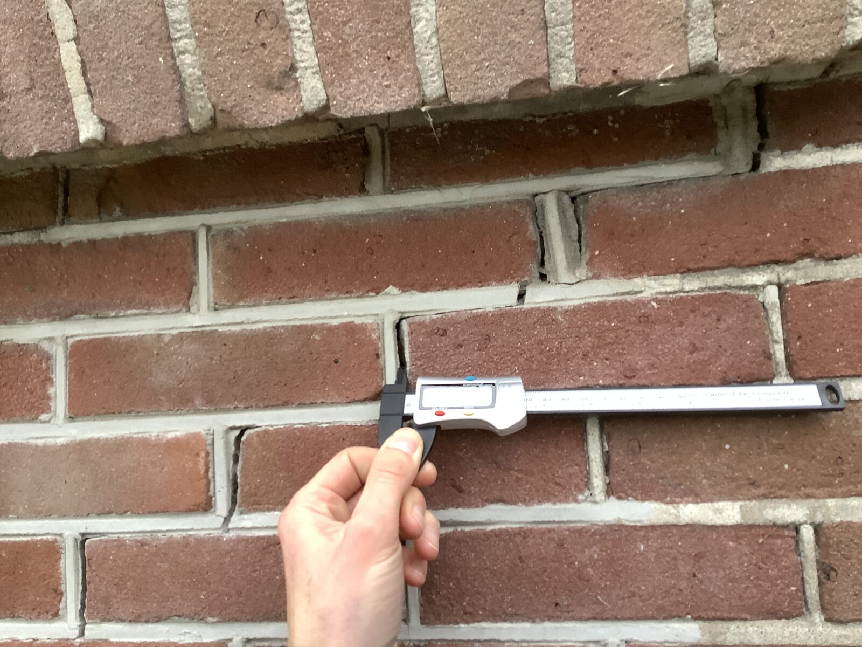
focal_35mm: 31
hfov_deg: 58.4
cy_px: 324
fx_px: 772
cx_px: 431
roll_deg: +3.2
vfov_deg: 45.4
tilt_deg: +6.3
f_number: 2.4
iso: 160
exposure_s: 1/50
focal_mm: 3.3
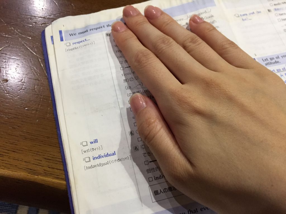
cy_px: 107
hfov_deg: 61.7
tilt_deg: -66.1
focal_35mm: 29
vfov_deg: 48.2
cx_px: 143
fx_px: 240
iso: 200
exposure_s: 1/30
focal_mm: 4.15
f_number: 2.2
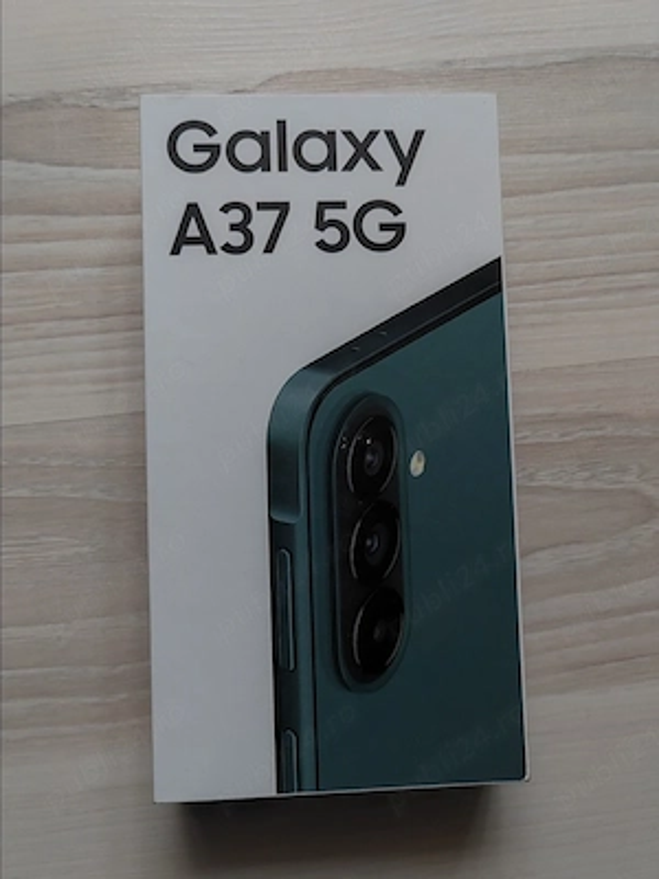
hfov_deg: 51.4
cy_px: 440
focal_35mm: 27
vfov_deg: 65.3
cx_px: 330
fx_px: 685
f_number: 1.9
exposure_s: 1/50
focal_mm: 5.52
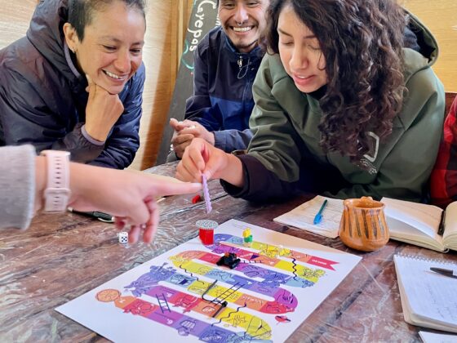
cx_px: 228
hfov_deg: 67.3
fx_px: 343
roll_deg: -2.5
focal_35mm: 26
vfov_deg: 53.1
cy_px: 172
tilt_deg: -12.3
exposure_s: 1/40
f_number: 1.6
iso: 320
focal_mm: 4.2
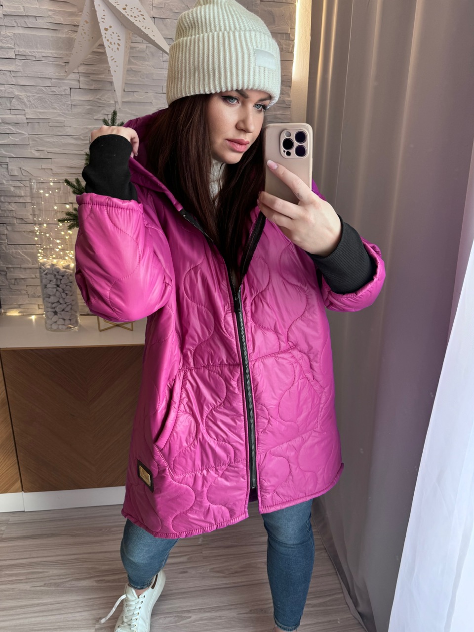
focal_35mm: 24
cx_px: 237
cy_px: 316
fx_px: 438
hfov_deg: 56.8
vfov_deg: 71.6
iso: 80
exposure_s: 1/62
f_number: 1.78
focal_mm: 6.76
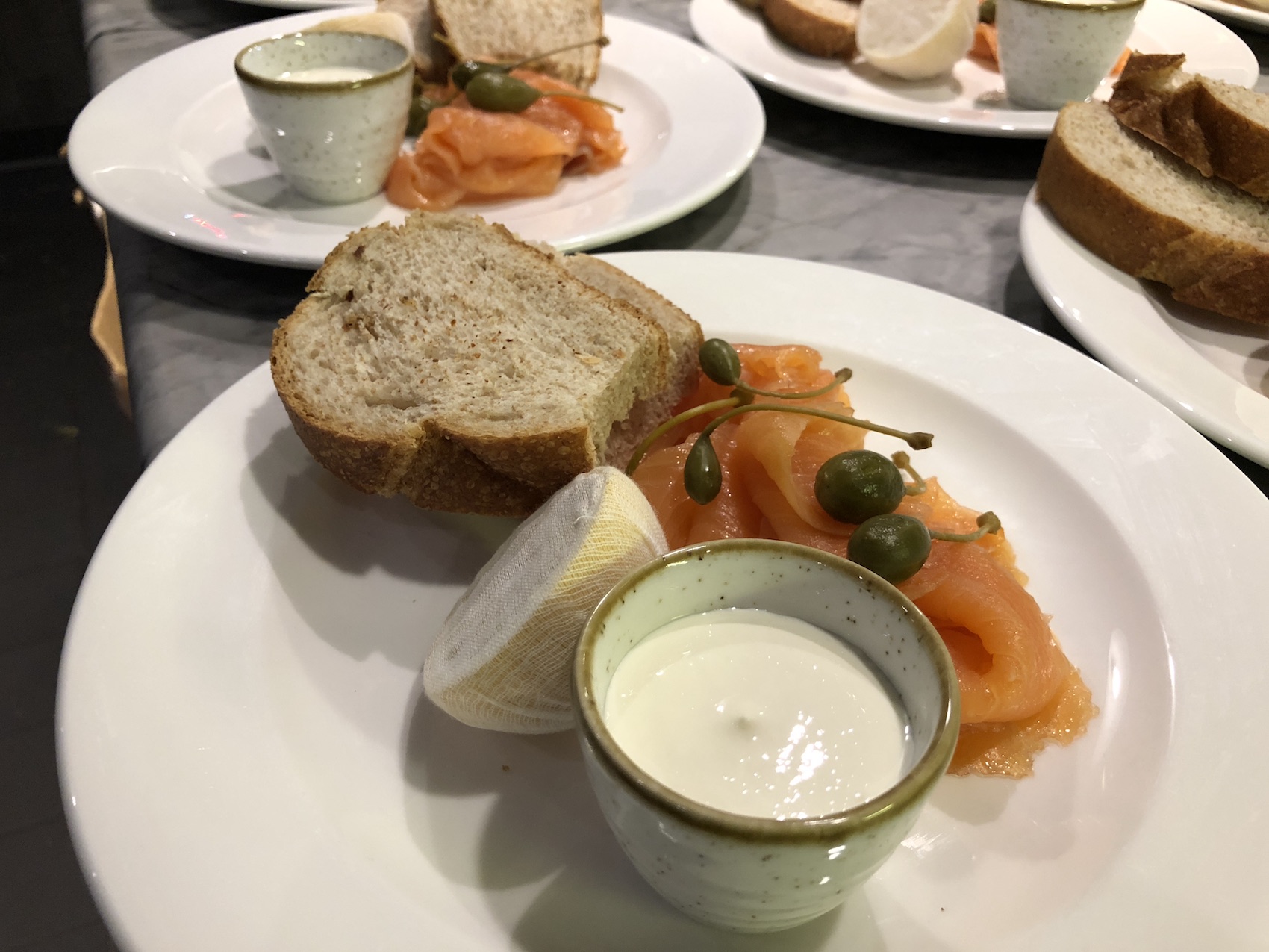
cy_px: 476
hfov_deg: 63.4
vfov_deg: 49.7
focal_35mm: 28
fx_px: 1026
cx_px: 634
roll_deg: -1.7
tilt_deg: -40.3
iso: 64
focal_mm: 3.99
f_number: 1.8
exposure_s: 1/17
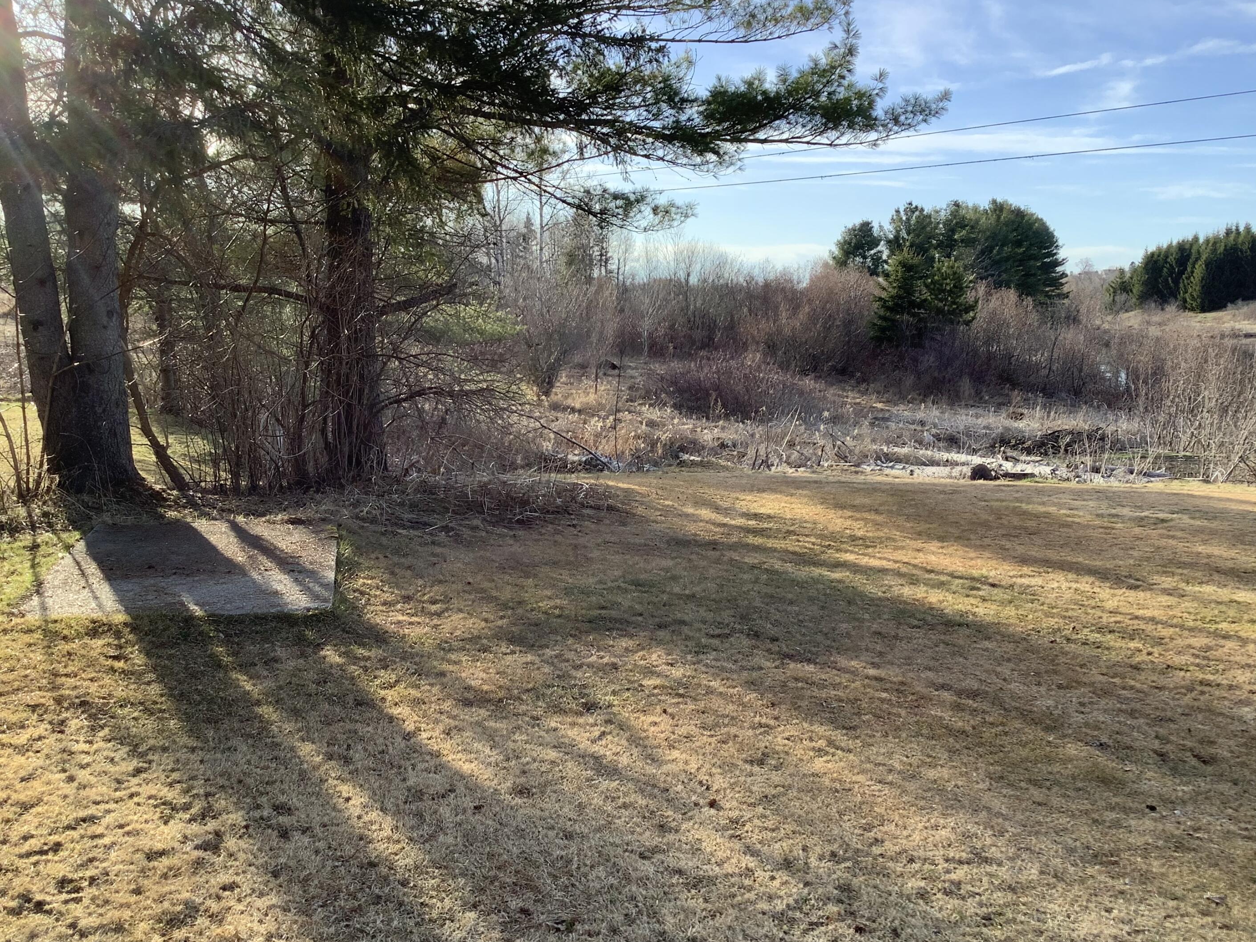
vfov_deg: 42.9
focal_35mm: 33
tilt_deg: -8.9
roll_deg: +1.7
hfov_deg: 55.3
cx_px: 661
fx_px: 1197
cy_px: 498
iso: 25
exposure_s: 1/275
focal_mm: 3.3
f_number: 2.4
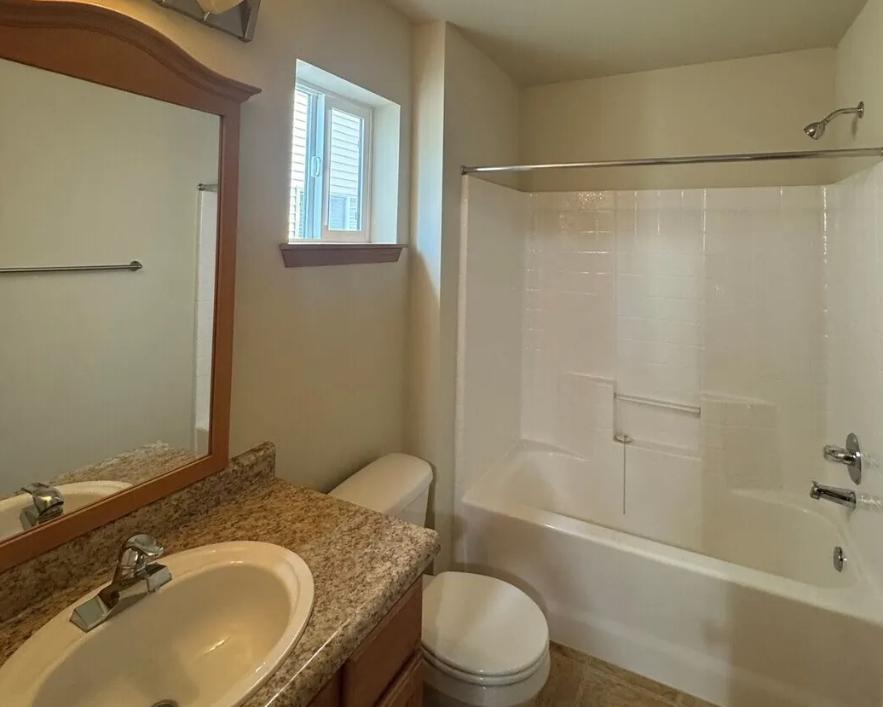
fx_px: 497
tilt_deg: +3.6
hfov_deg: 83.3
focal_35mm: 19
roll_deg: -1.4
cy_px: 218
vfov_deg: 68.2
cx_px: 452
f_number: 2.2
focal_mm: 2.22
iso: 250
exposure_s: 1/60
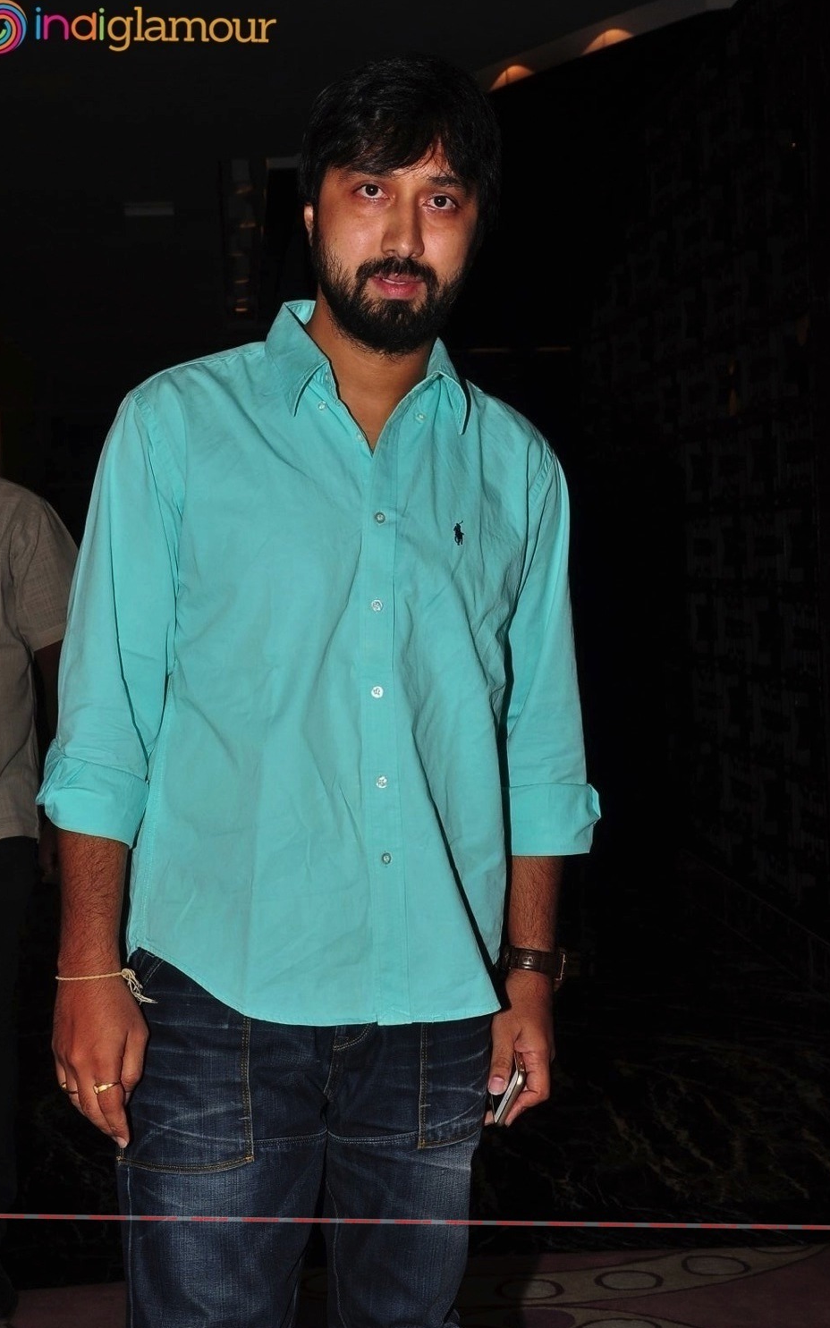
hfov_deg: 20.0
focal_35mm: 65
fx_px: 2353
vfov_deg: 31.5
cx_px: 412
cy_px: 667
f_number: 11
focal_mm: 42
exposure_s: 1/125
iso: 400
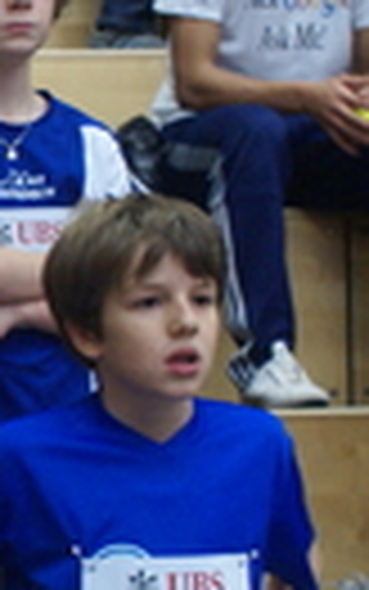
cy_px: 354
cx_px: -464
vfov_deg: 11.1
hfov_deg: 6.7
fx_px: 3038
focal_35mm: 189
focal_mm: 30
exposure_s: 1/40
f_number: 5
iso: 800
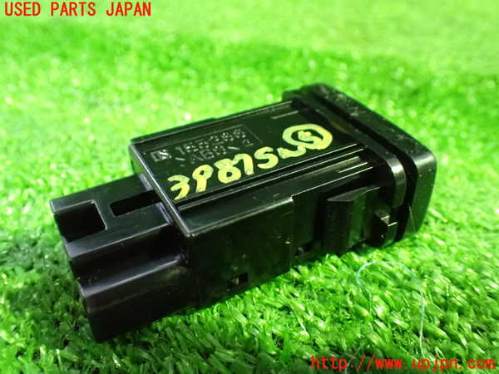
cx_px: 250
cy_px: 187
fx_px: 461
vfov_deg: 44.2
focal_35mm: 32
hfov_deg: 56.8
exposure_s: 1/30
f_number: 2.4
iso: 1600
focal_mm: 5.79
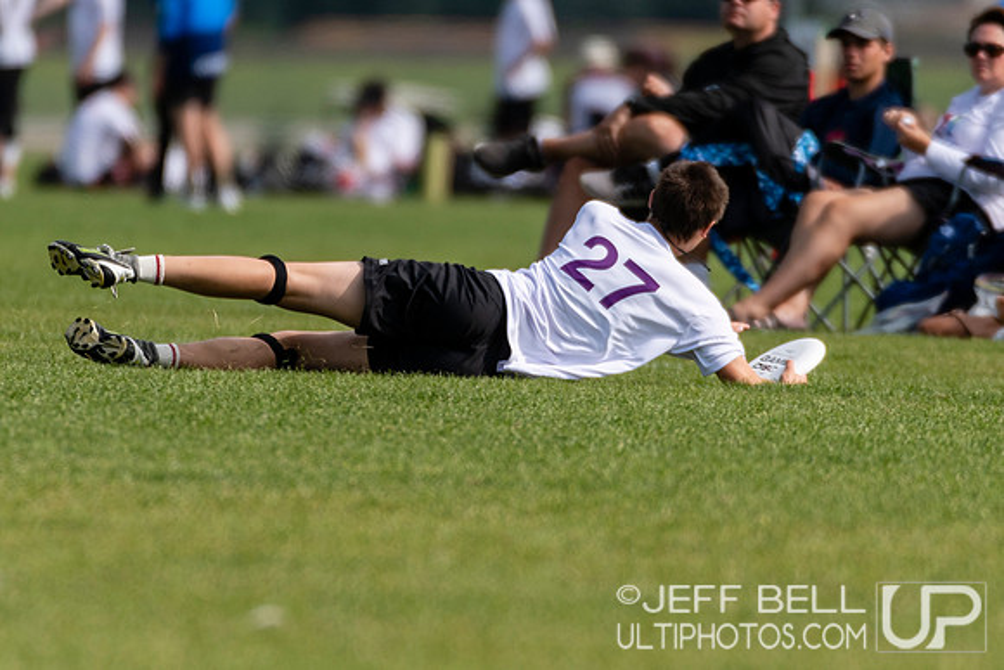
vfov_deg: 1.3
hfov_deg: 2.0
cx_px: 587
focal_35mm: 1021
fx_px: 28484
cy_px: 267
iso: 100
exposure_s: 1/1250
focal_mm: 400
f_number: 4
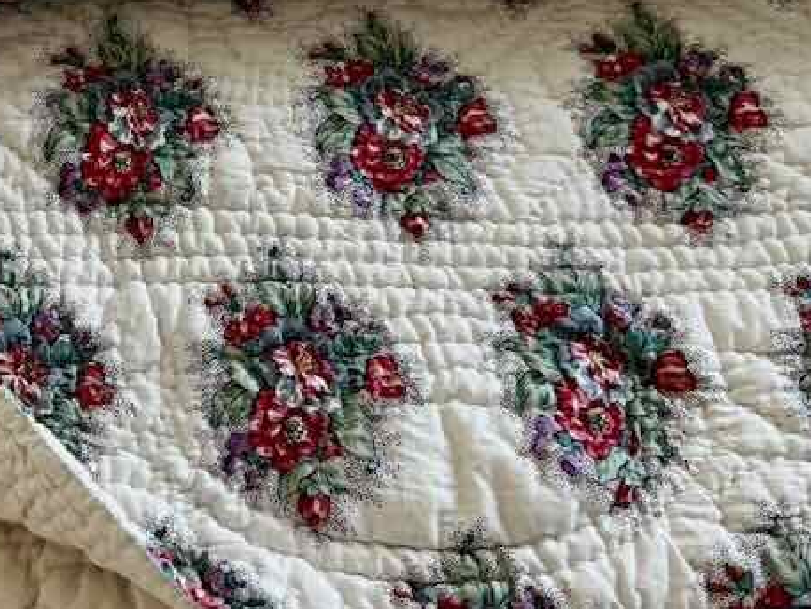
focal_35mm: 63
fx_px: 1476
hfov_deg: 28.7
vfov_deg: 22.5
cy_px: 23
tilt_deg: -59.6
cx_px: -11
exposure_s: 1/61
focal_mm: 6.76
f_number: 1.78
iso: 200
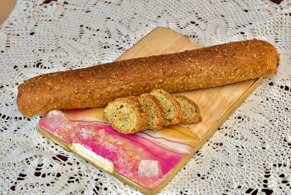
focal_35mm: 82
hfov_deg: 24.6
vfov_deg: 16.6
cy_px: 98
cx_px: 146
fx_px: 667
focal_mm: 55
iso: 720
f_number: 7.1
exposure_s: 1/200
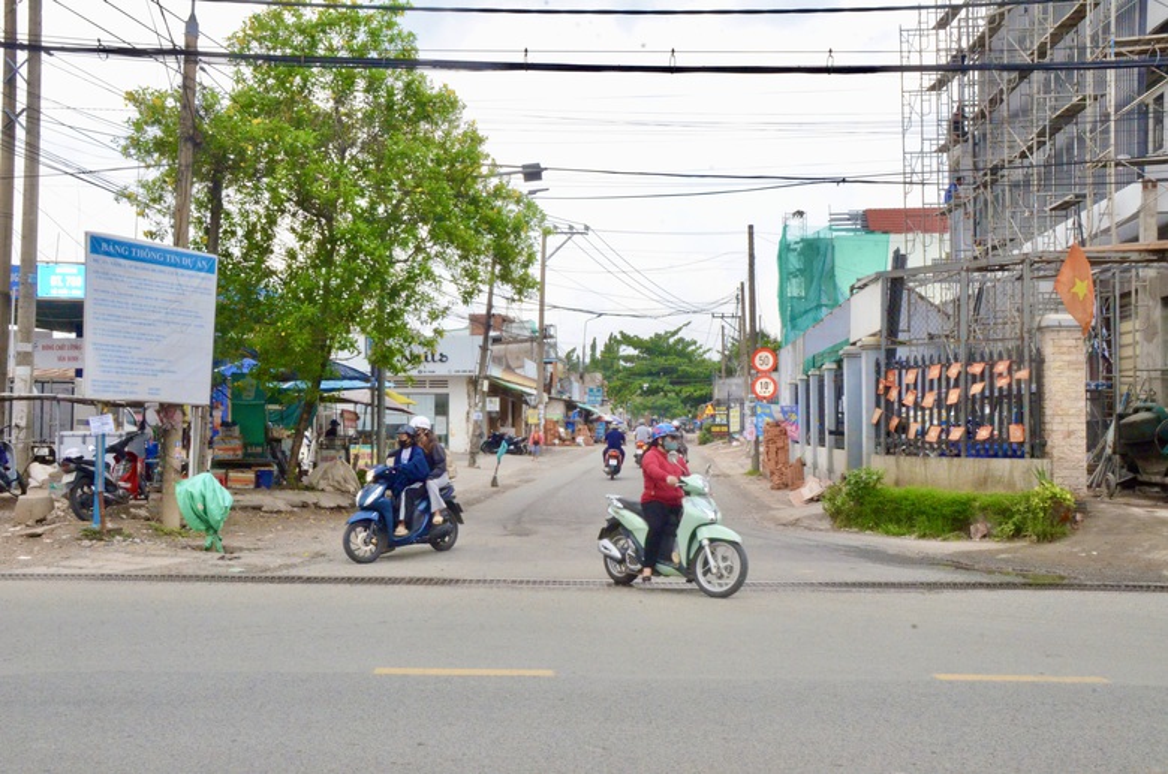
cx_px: 584
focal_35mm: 36
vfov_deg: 36.7
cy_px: 387
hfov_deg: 53.2
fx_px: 1166
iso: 2500
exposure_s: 1/250
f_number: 25
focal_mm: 24
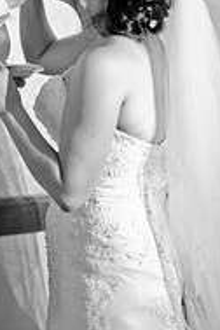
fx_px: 1091
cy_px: 84
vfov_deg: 17.1
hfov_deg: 11.5
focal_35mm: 119
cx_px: 39
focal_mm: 50
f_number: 1.4
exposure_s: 1/60
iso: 4000
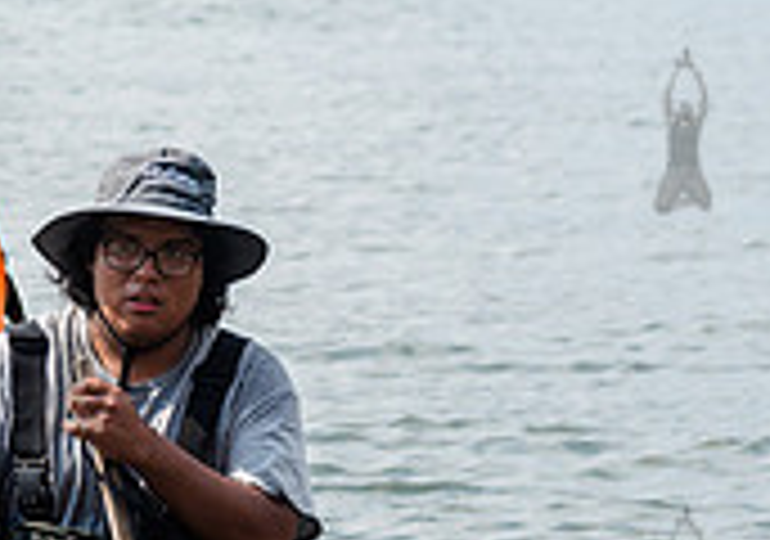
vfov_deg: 4.0
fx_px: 7652
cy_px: 358
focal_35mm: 352
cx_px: 136
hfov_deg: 5.8
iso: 100
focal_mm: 100
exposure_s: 1/640
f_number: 4.5
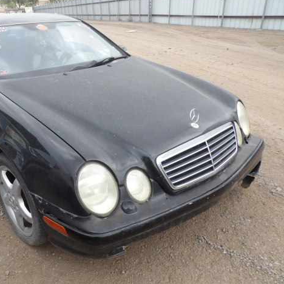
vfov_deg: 55.6
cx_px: 93
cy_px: 139
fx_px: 269
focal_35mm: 29
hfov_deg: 54.4
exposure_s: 1/18
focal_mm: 4.3
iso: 200
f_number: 3.2
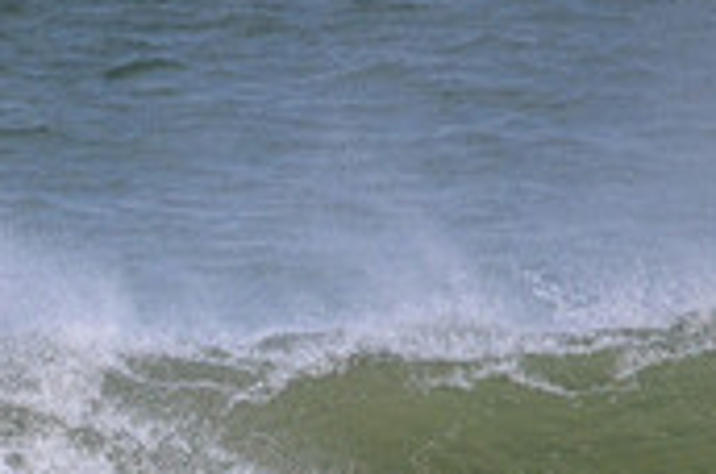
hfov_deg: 0.8
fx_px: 53679
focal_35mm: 2704
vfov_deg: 0.5
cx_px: 8
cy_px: 676
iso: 1100
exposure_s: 1/2000
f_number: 11
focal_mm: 800
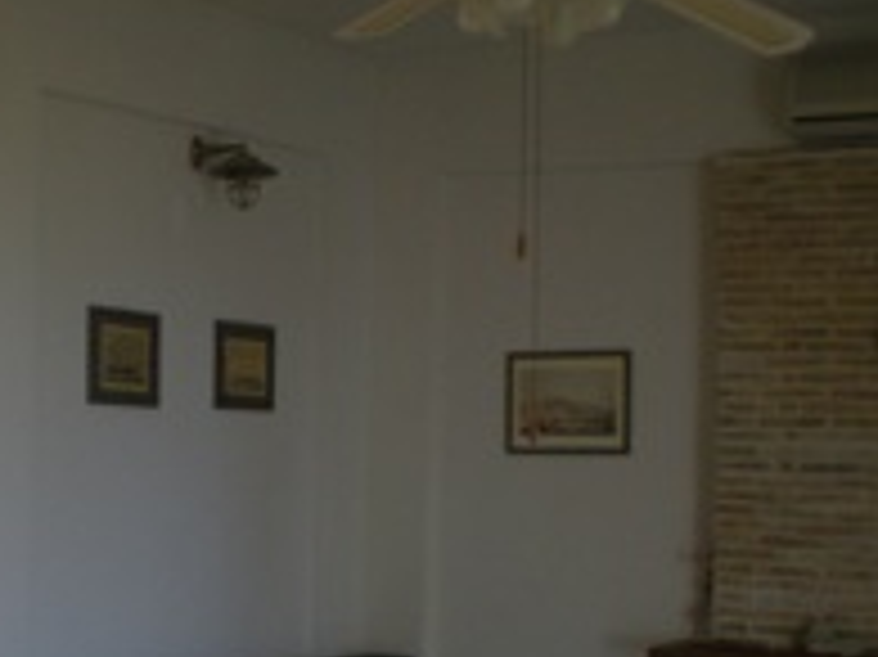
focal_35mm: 78
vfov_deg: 18.8
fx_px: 1977
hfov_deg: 24.9
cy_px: 490
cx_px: 302
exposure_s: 1/59.3
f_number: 3.1
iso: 157
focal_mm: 6.3
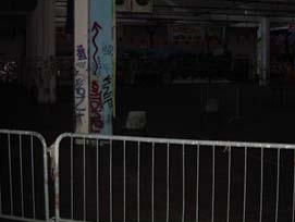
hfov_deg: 34.2
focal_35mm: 56
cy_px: 69
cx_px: 174
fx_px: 478
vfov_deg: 26.0
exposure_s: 1/60
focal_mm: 5.8
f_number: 2.6
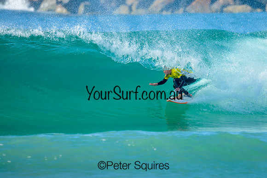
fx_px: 8152
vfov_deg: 1.3
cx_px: 162
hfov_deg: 1.9
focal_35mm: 1099
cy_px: 69
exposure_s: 1/2000
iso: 450
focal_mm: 800
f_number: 6.3
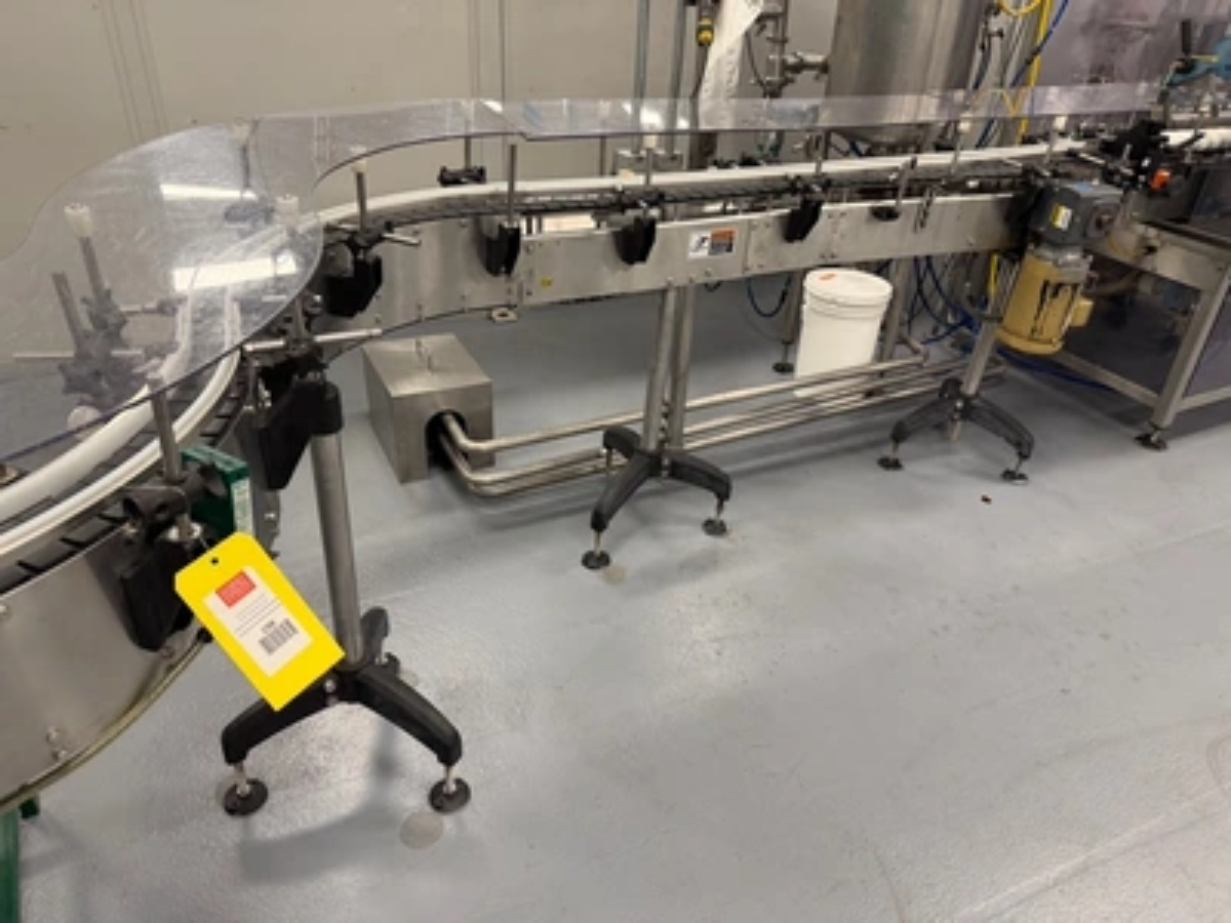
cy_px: 462
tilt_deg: -31.9
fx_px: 853
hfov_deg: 71.6
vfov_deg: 56.8
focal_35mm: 24
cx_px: 616
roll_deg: -1.8
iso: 200
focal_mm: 6.76
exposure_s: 1/60
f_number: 1.78
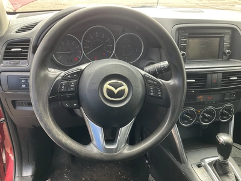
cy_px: 90
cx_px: 120
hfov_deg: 61.7
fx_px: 202
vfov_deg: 48.2
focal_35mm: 29
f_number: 1.8
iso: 32
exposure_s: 1/122
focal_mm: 3
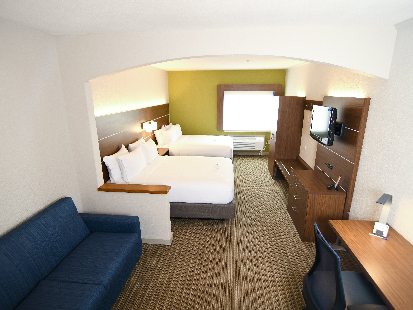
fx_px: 221
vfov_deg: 69.9
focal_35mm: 19
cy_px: 157
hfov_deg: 86.0
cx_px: 210
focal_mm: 11
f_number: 2.8
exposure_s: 1/125
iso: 400
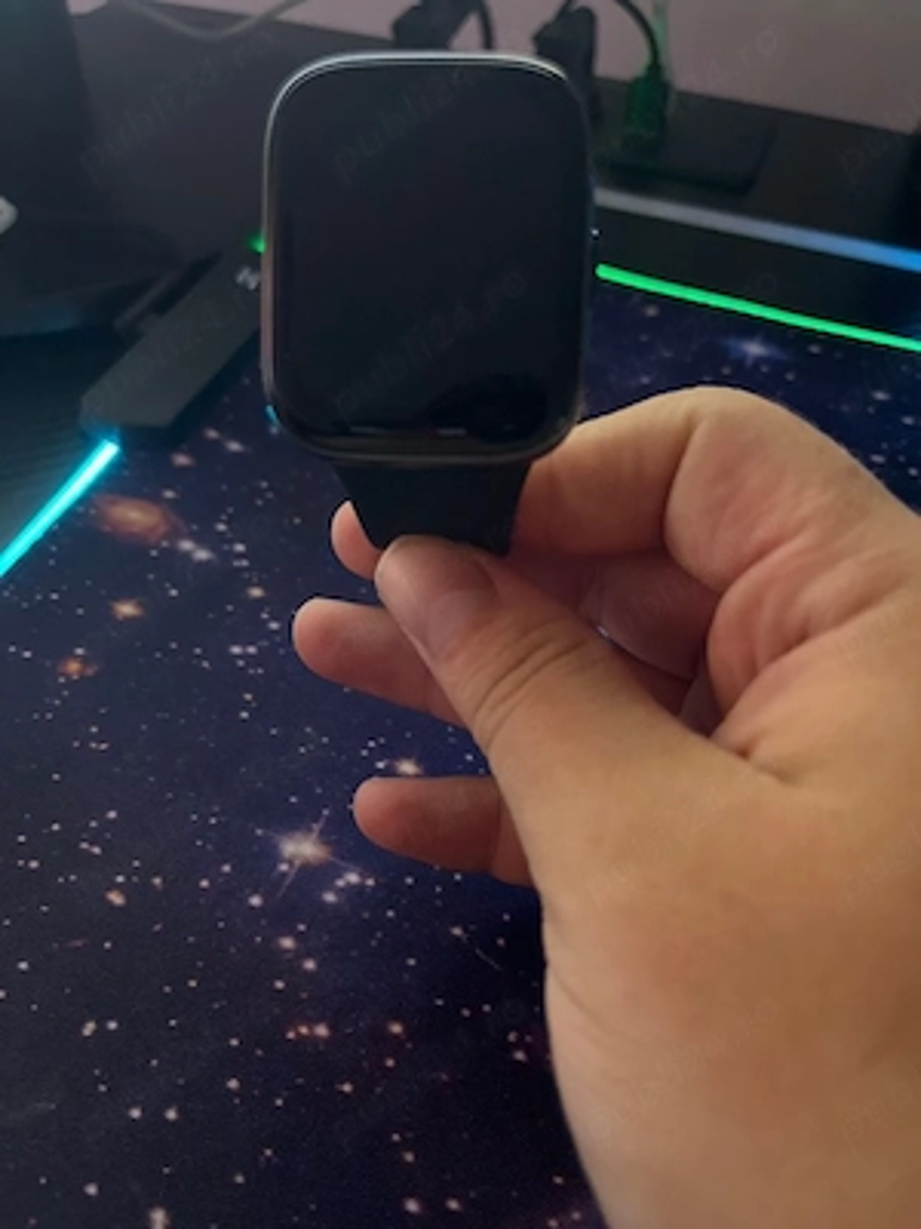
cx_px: 460
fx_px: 922
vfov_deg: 67.3
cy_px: 614
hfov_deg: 53.1
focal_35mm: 26
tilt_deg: -49.4
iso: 800
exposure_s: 1/30
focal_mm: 5.1
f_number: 1.6
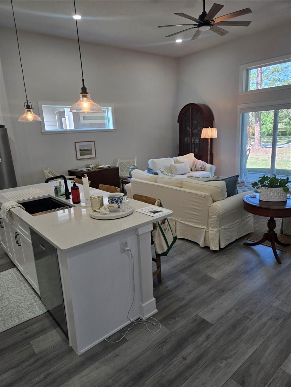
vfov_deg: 73.9
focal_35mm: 23
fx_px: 258
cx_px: 146
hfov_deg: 58.9
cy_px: 194
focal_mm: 5.4
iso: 64
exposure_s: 1/120
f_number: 1.8
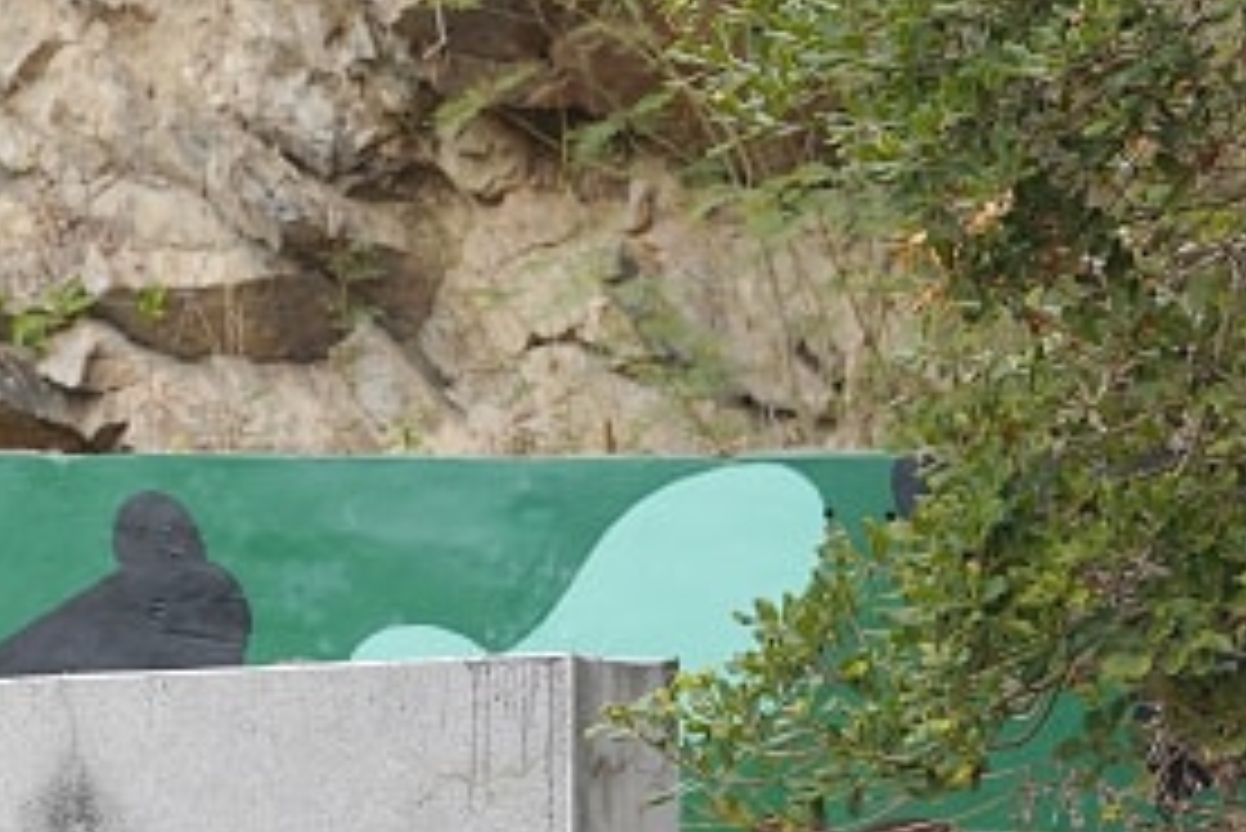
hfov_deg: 9.4
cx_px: -693
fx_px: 7341
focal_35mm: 212
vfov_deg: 6.3
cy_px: 1642
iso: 320
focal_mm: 49
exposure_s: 1/160
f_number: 4
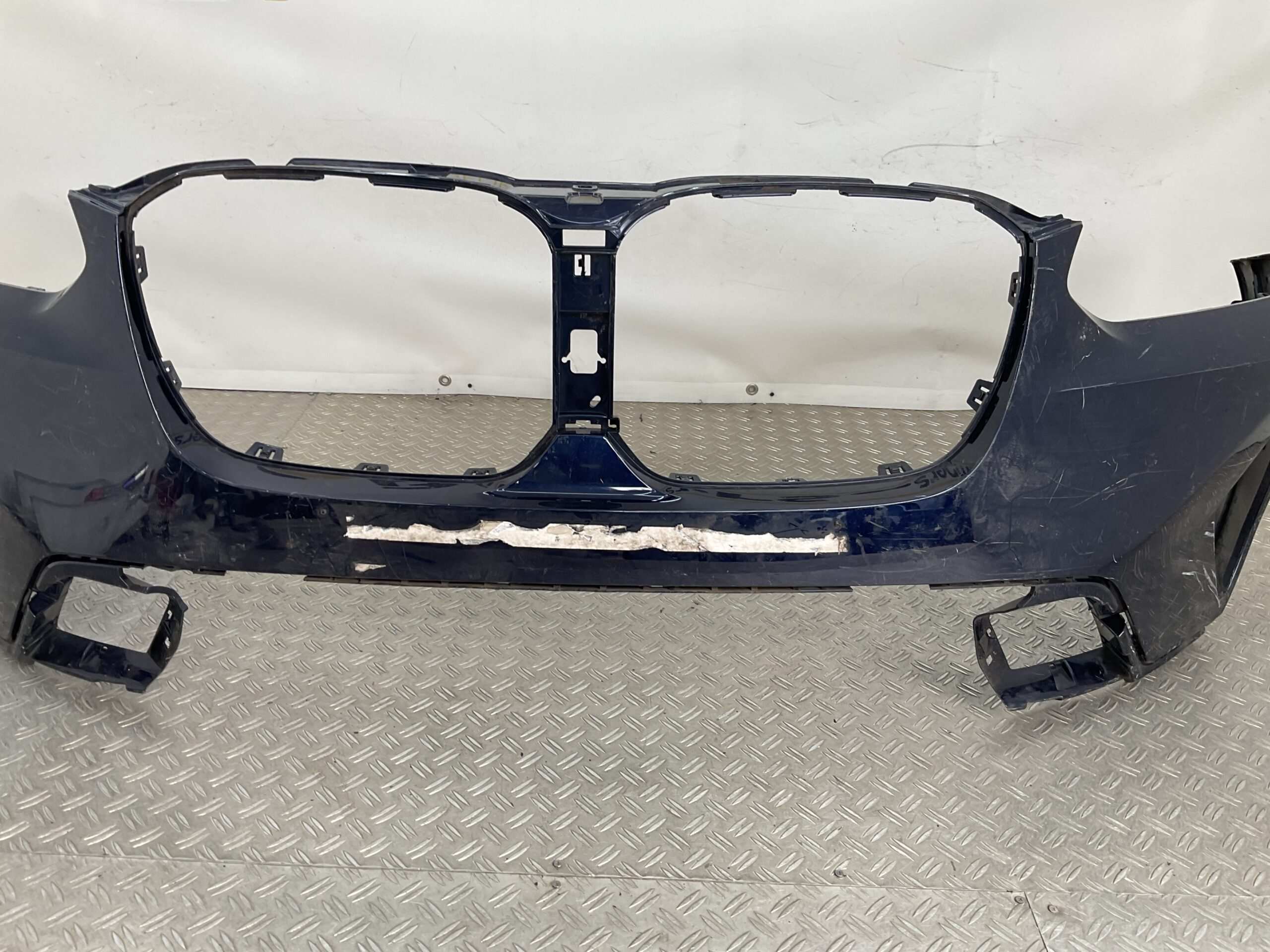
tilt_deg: -27.0
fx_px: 1064
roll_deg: -1.8
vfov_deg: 48.2
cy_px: 476
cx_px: 635
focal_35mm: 29
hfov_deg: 61.7
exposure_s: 1/120
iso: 16
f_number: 1.8
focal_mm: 3
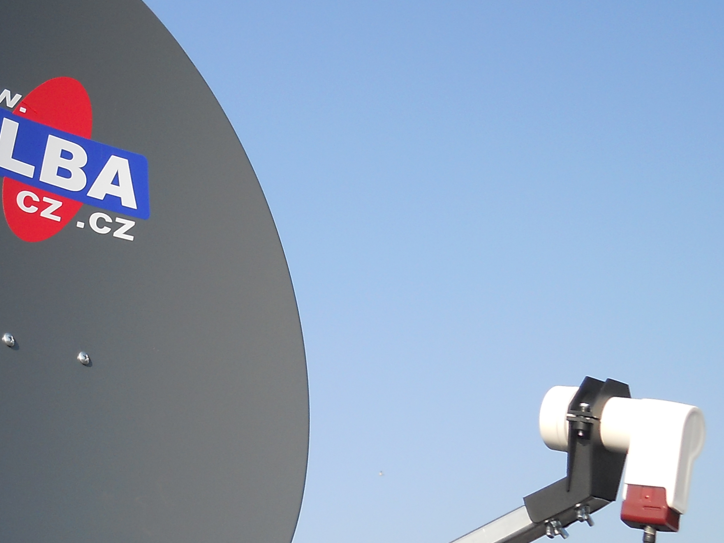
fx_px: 1590
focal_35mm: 76
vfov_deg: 19.4
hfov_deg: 25.0
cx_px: 88
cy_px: 305
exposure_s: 1/250
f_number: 5.5
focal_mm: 6.72
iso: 80
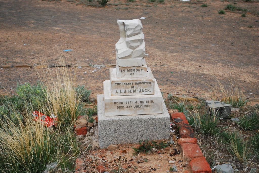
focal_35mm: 63
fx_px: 454
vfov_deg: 21.6
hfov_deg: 31.9
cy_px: 86
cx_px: 130
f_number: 5.6
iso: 800
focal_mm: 42
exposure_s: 1/4000
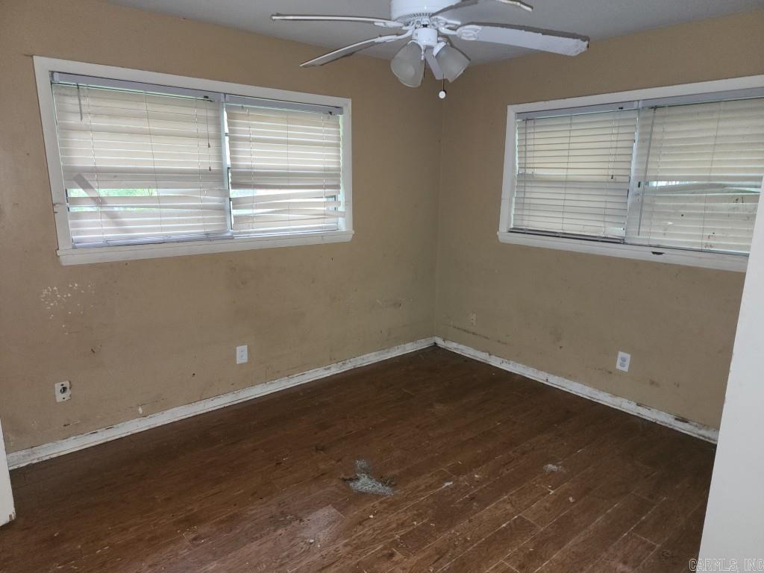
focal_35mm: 23
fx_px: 508
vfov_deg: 58.9
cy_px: 286
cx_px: 382
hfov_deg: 73.9
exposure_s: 1/10
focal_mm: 6.4
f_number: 1.8
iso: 200
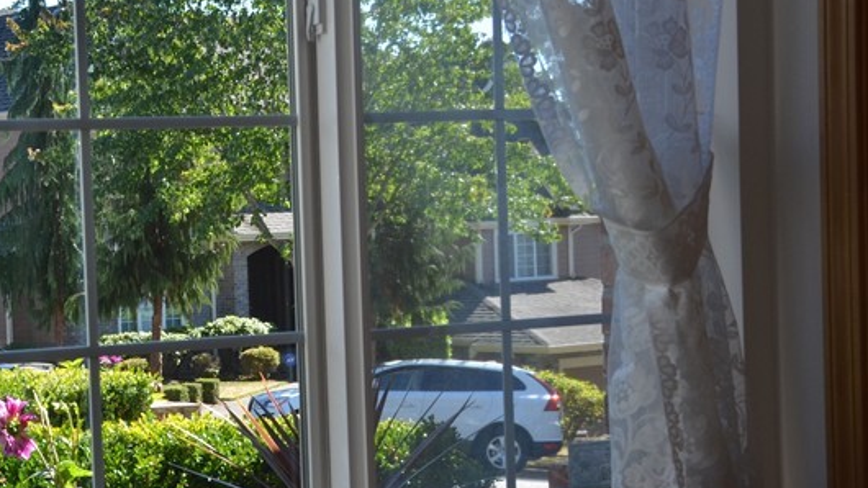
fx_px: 2370
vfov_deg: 11.7
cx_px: -19
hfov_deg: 20.1
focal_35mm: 103
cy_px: 310
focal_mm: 32
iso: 200
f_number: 7.1
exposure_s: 1/200
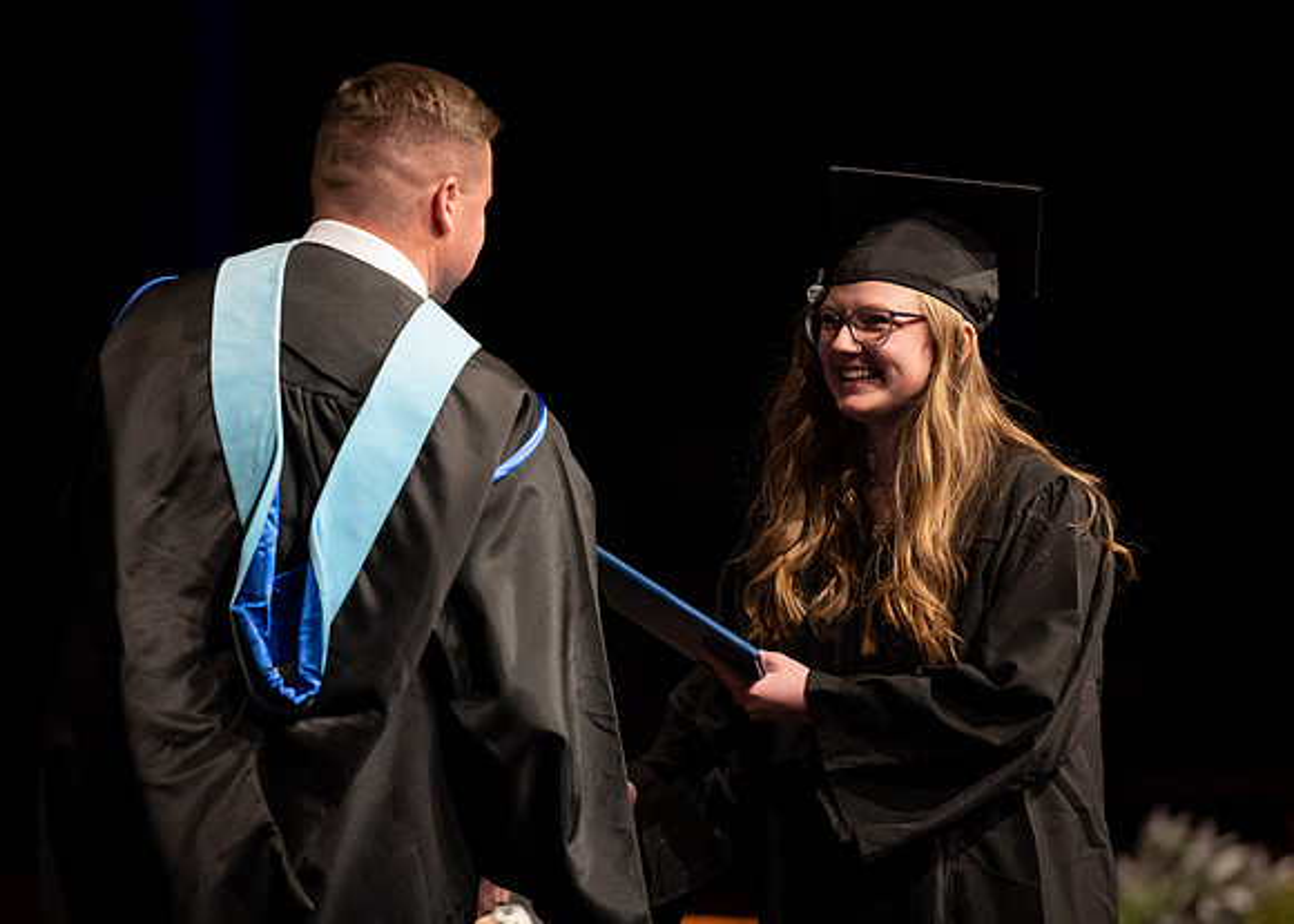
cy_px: 562
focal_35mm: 255
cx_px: 562
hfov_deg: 7.9
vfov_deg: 5.6
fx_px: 9363
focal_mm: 200
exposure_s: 1/200
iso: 1250
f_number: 2.8
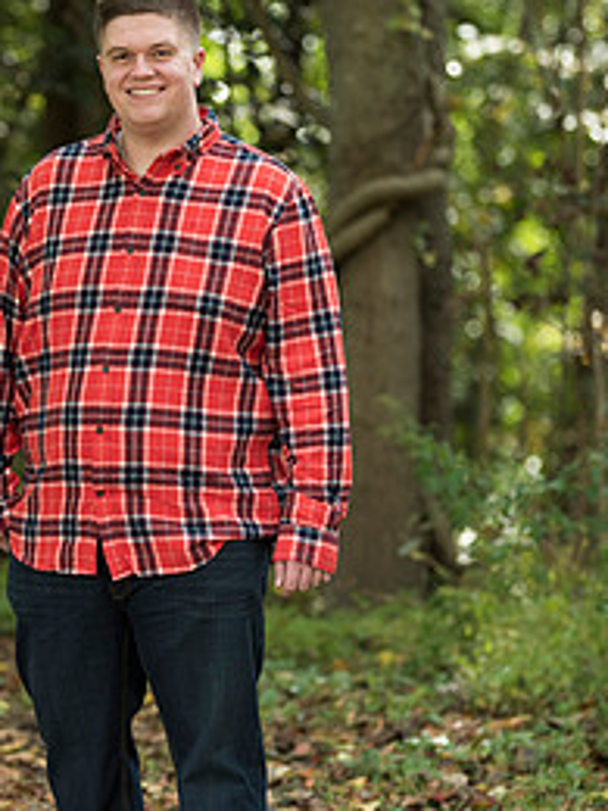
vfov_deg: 11.3
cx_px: 153
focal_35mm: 175
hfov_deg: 8.5
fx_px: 4098
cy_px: 371
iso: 400
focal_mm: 105
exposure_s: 1/400
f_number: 2.8
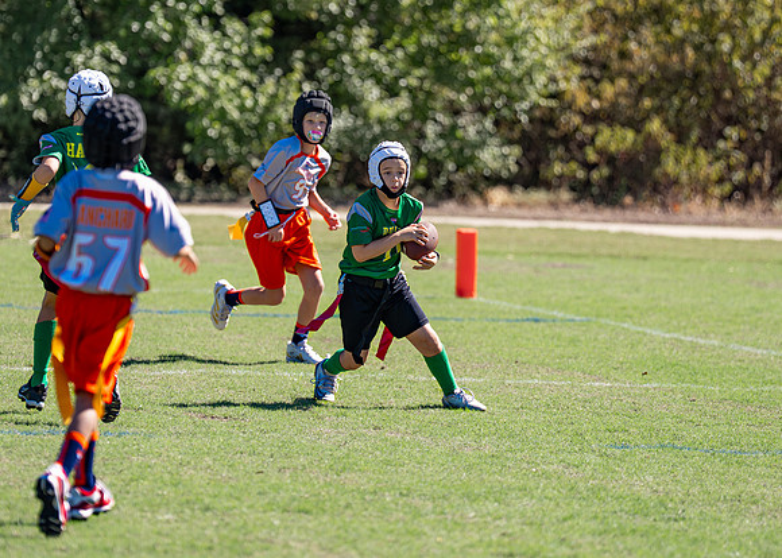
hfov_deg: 7.5
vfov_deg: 5.4
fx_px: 5958
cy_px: 208
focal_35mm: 268
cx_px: 339
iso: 200
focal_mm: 163
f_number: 2.8
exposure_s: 1/2500
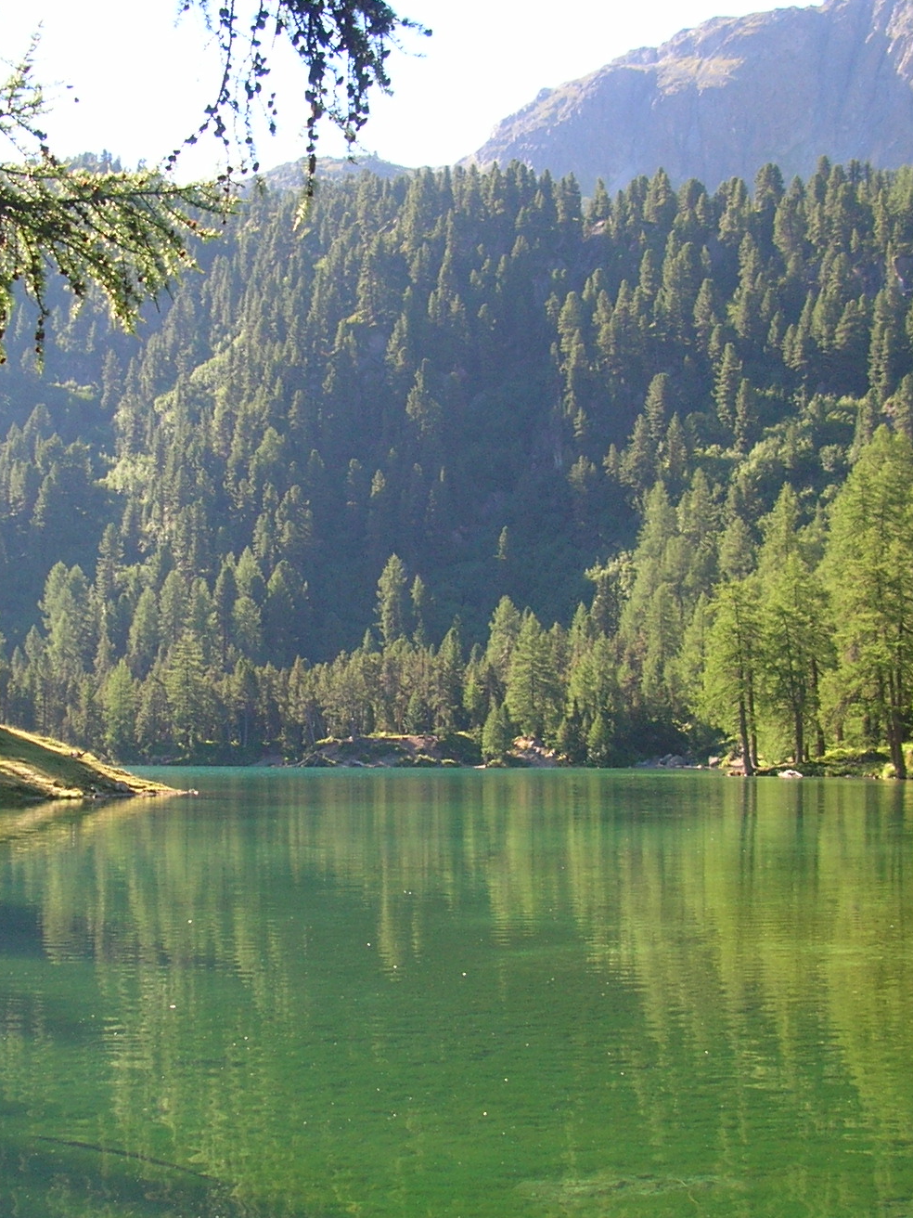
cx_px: 353
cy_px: 632
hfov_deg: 24.0
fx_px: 2145
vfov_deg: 31.7
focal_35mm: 61
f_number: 2.8
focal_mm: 5.8
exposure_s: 1/177
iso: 50
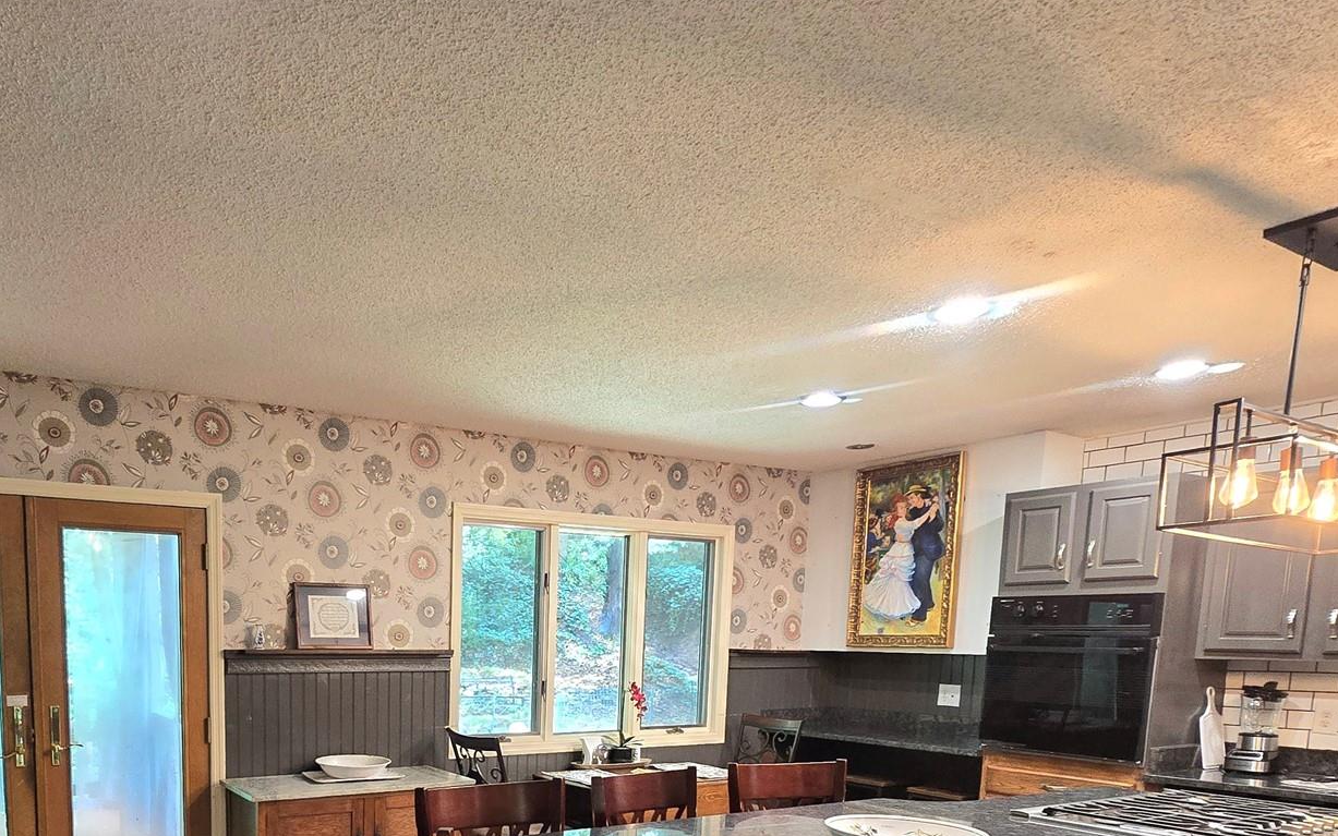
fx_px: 839
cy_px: 743
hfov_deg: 73.7
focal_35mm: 23
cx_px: 400
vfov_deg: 47.9
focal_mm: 2.2
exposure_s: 1/60.2
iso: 400
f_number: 2.2
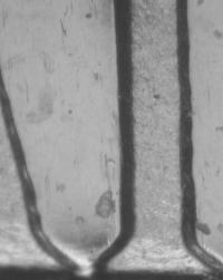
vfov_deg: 5.0
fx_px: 3176
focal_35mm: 384
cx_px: 187
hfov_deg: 4.0
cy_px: 89
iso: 100
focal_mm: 32
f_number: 5.1
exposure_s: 1/11.3
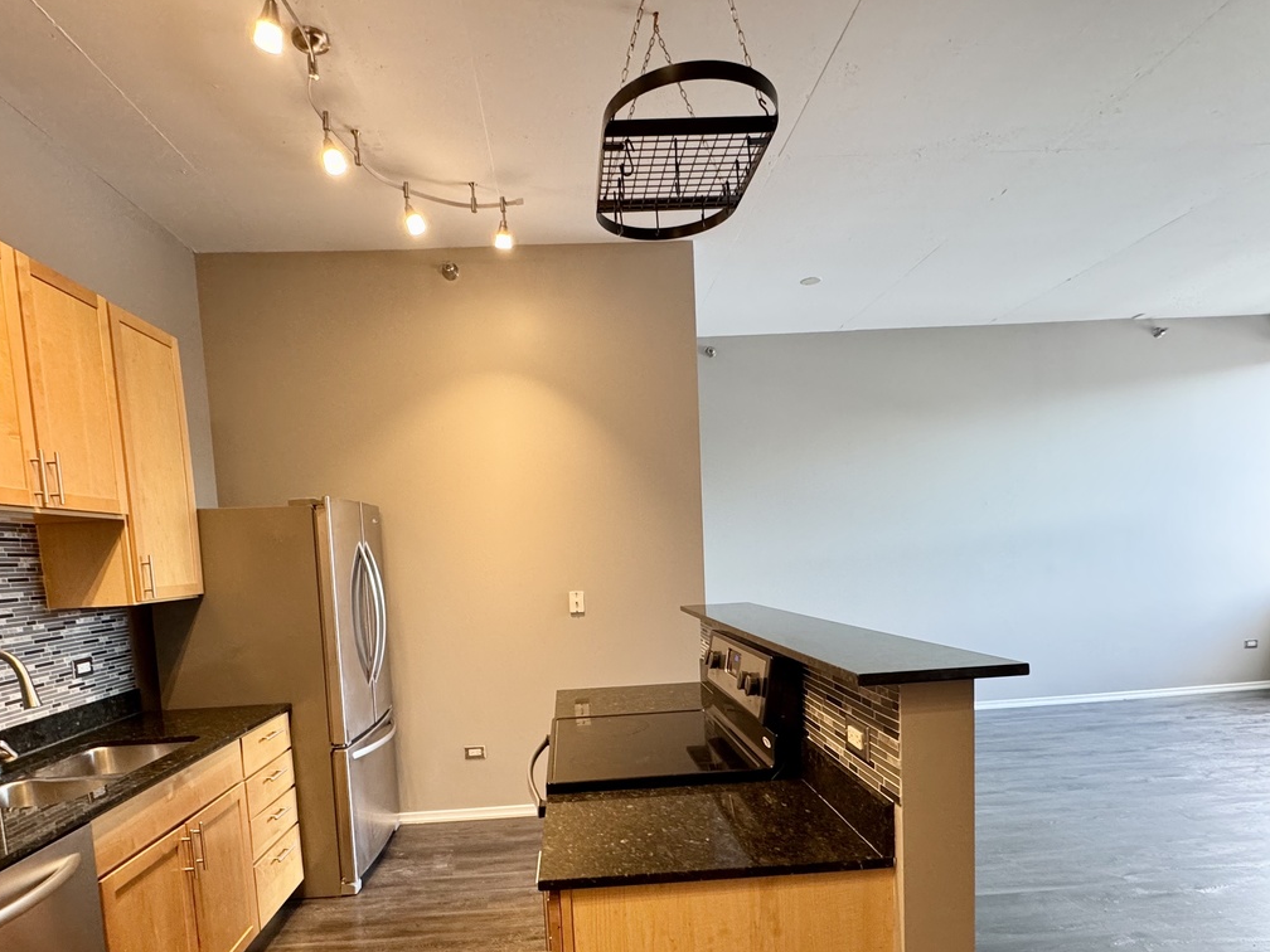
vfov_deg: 64.5
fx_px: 734
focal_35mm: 20
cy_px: 626
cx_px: 606
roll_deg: +2.5
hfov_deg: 81.7
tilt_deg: -6.1
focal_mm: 2.22
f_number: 2.2
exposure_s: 1/60
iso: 250
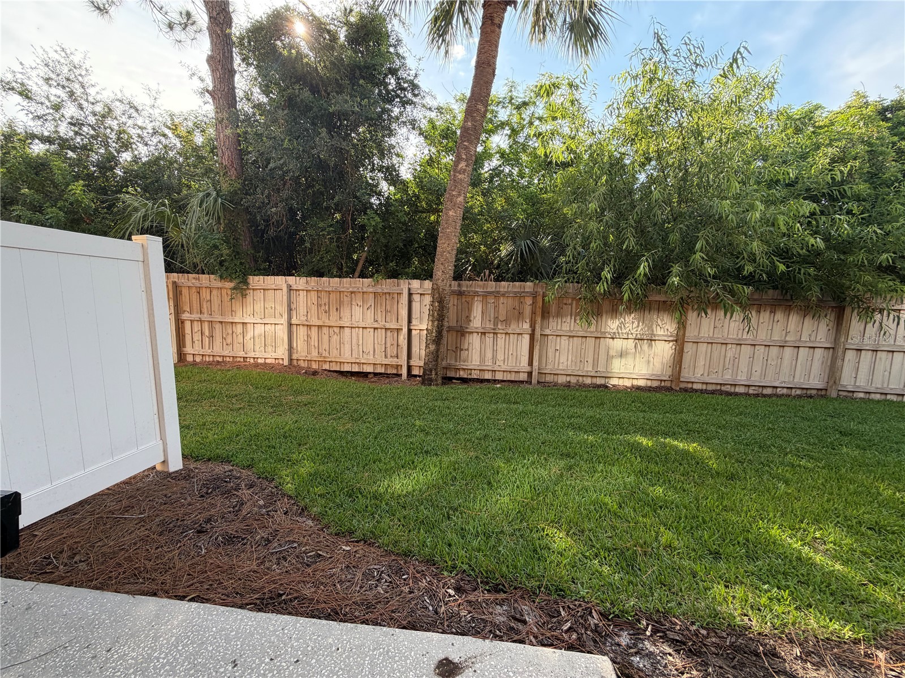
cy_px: 339
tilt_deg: -7.6
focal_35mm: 14
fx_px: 366
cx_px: 452
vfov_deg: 85.7
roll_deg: -1.1
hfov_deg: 102.1
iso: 64
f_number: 2.2
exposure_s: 1/239
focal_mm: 2.22
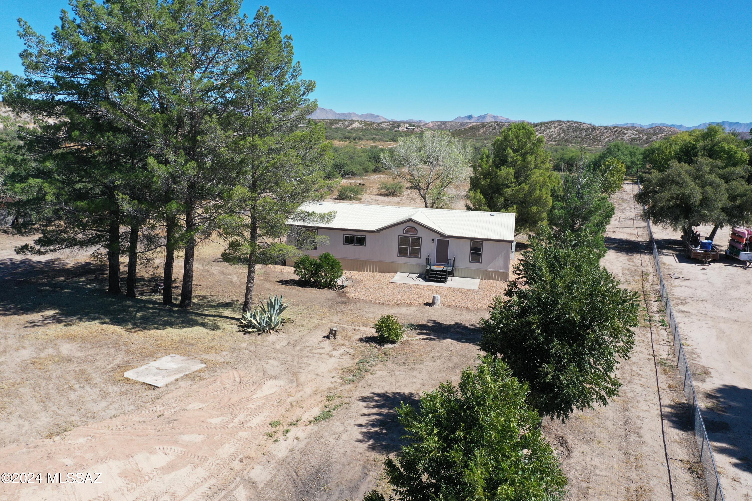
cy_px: 250
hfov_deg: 65.5
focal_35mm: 28
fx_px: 585
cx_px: 376
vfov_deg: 46.4
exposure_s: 1/640
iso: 100
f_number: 5
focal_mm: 10.26
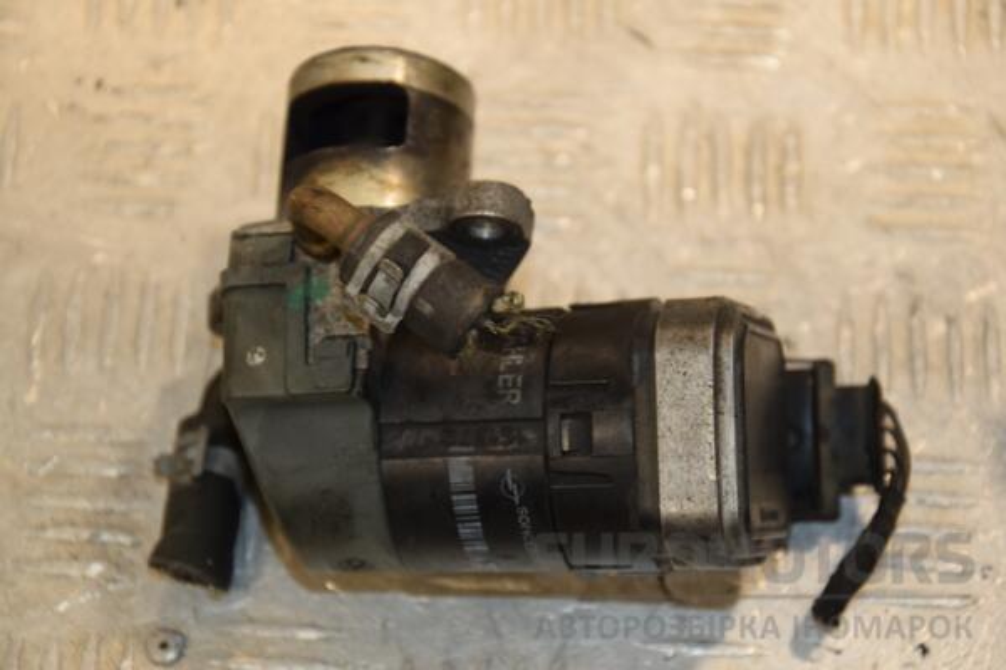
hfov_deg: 18.2
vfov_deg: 12.2
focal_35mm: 112
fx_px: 3144
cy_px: 335
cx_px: 503
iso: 800
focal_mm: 75
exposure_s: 1/200
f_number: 6.3
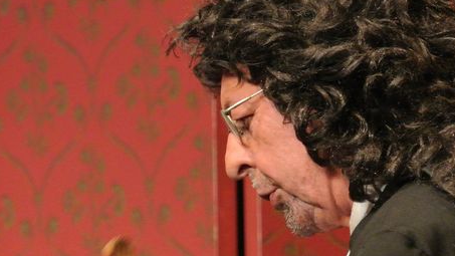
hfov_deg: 3.9
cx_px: 237
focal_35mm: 550
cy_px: 149
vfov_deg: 2.2
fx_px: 6637
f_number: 5.6
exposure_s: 1/60
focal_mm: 110
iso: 2500
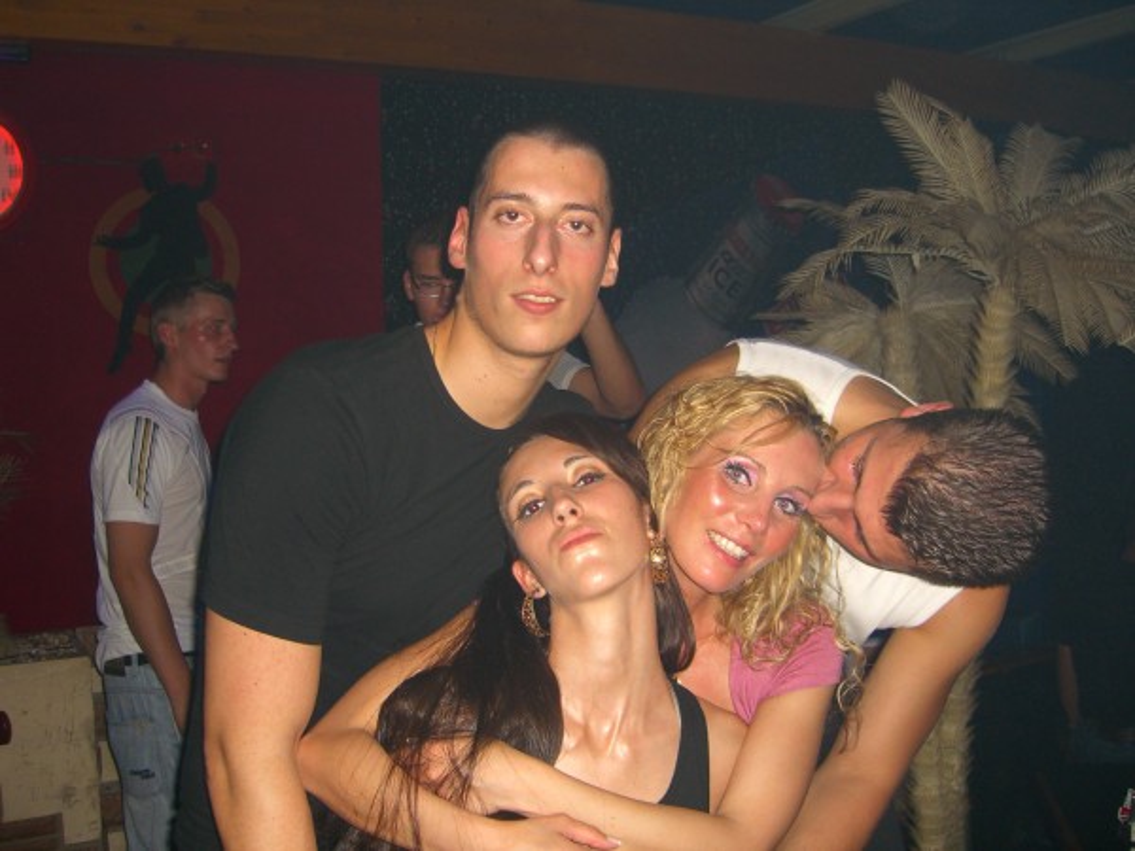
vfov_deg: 37.7
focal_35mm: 38
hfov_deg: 49.0
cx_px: 568
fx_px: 1246
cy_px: 426
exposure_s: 1/60
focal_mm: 7.9
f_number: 2.8
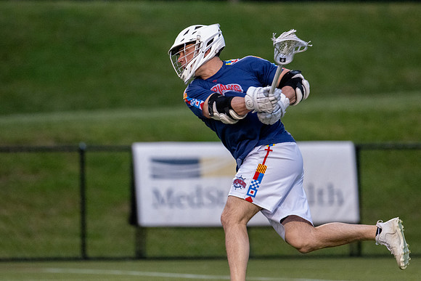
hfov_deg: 3.9
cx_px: 210
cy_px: 95
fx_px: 6200
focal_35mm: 530
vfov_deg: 2.6
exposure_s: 1/800
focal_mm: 400
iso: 9000
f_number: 4.5
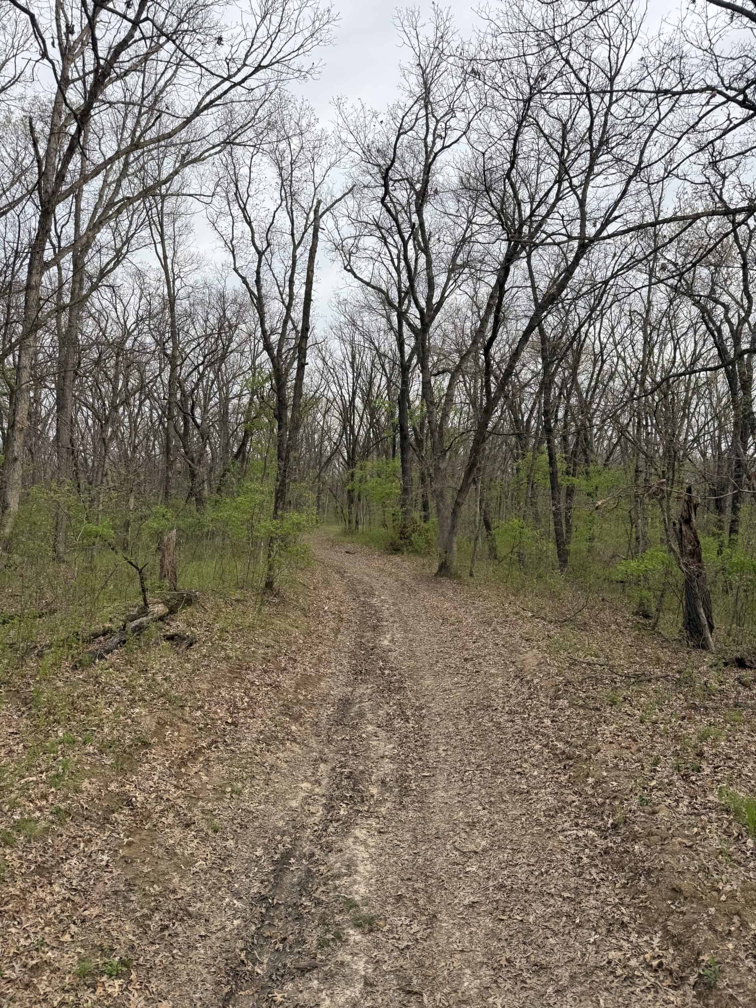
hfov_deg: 56.8
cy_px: 504
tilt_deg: +1.3
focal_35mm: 24
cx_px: 378
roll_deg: -1.9
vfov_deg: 71.6
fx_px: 699
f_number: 1.78
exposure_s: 1/967
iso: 80
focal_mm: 6.76
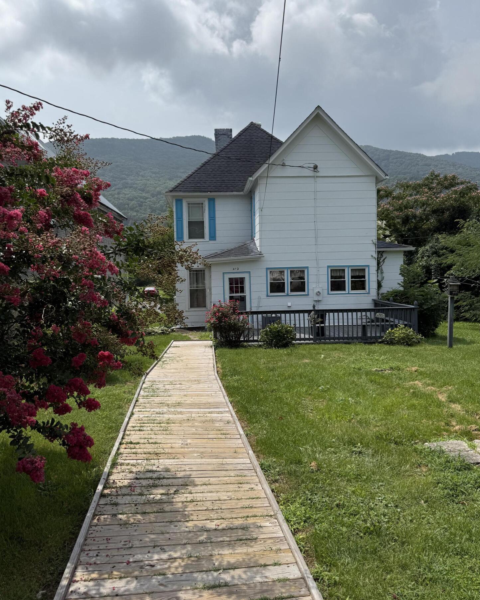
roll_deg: +0.8
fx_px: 462
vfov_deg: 66.0
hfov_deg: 54.9
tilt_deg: -1.5
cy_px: 285
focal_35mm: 26
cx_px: 244
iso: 80
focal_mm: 6.76
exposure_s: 1/9091
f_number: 1.78
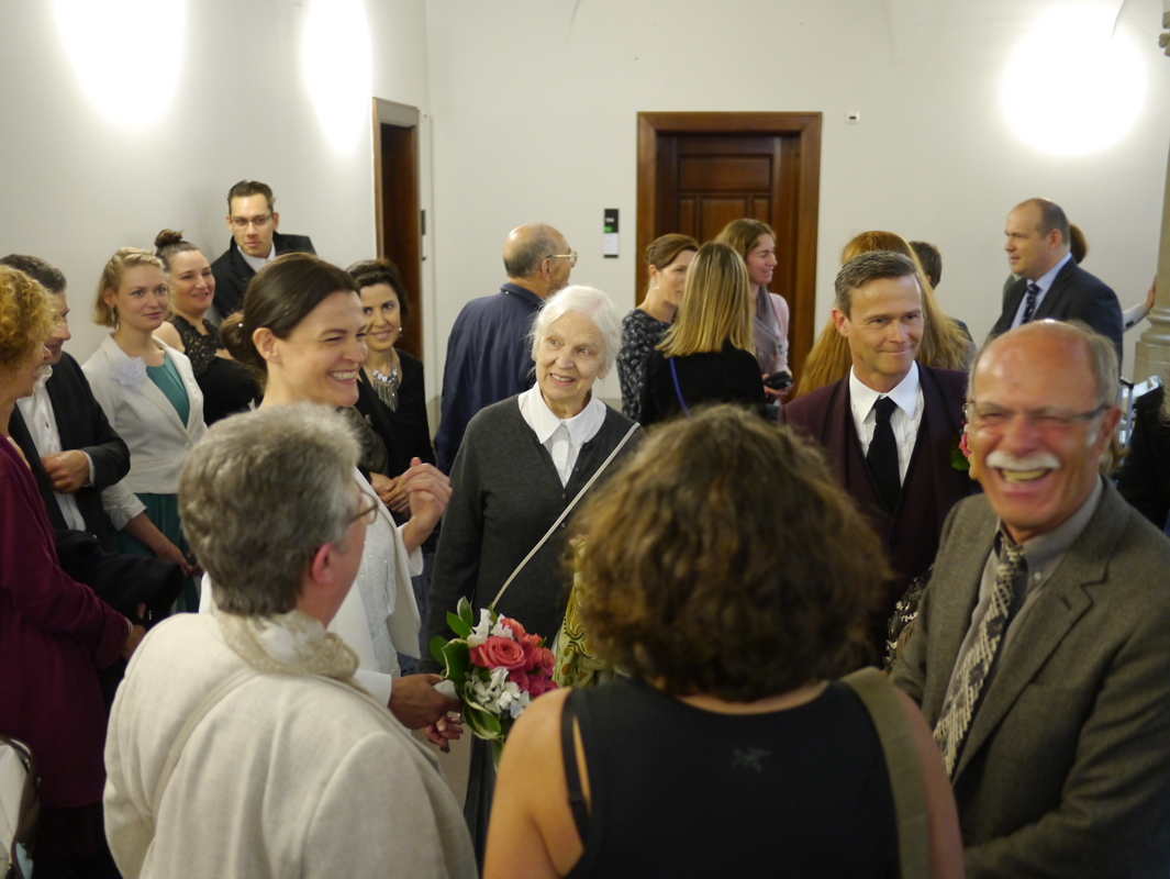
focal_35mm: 40
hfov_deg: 46.8
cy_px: 440
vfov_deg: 36.0
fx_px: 1353
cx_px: 585
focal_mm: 20
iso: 800
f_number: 1.7
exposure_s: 1/50
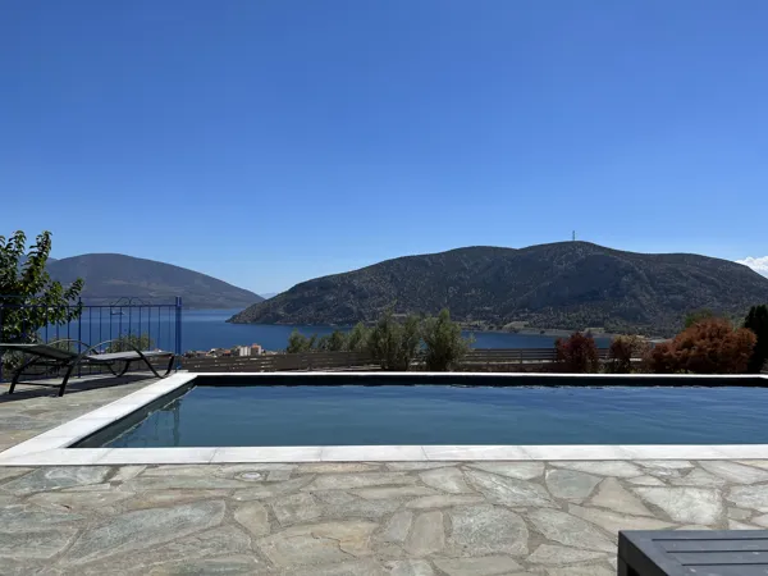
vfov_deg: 53.1
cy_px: 288
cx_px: 384
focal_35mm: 26
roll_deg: -0.6
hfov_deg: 67.3
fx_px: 577
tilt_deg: +1.4
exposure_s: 1/7463
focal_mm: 5.7
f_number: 1.5
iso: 50
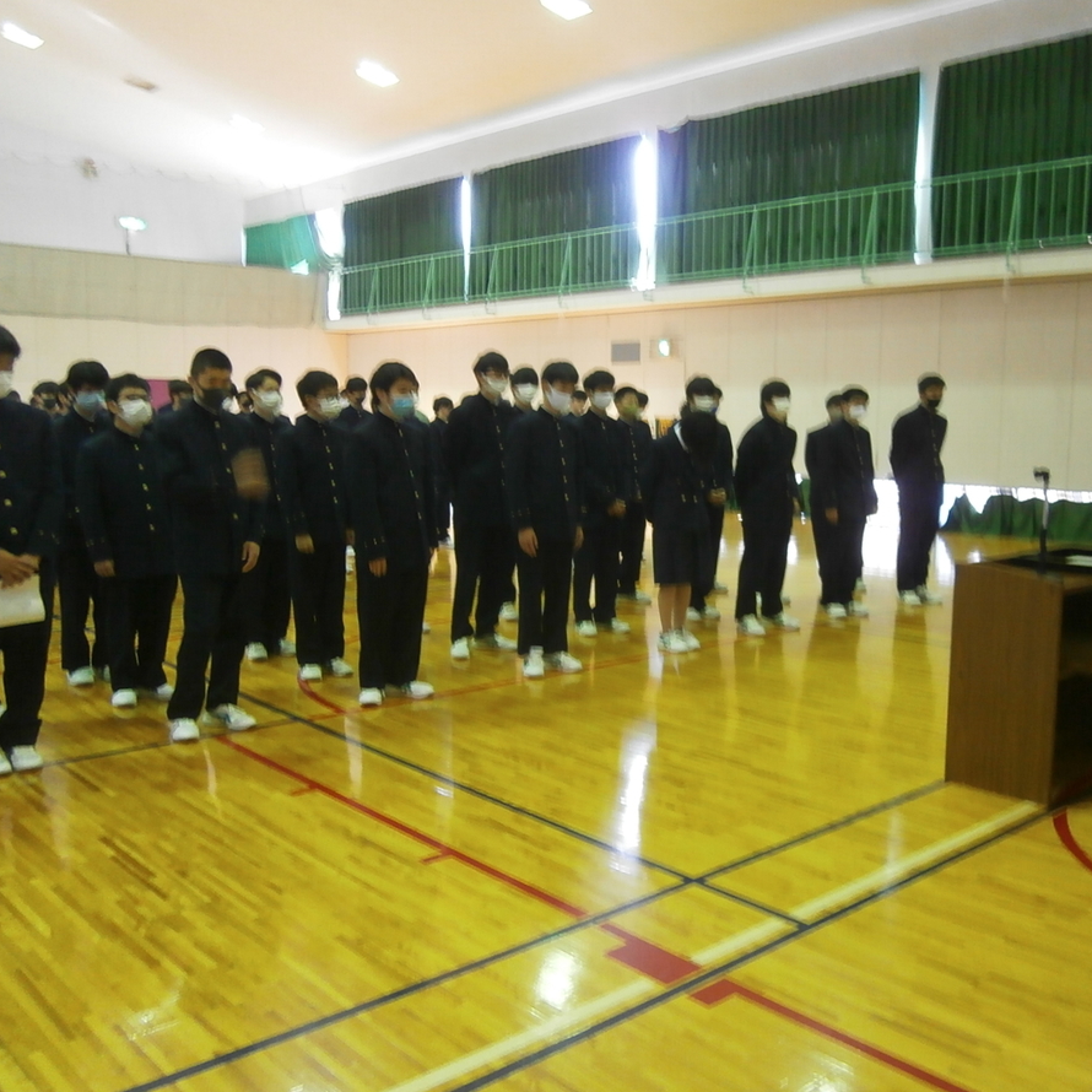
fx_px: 1106
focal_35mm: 31
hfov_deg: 52.2
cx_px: 644
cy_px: 548
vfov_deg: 52.5
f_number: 2.8
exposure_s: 1/20
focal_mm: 4.7
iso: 200
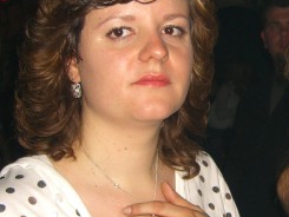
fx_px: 777
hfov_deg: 20.8
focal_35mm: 93
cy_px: 129
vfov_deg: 15.9
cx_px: 241
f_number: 2.8
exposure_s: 1/60
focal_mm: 7.9
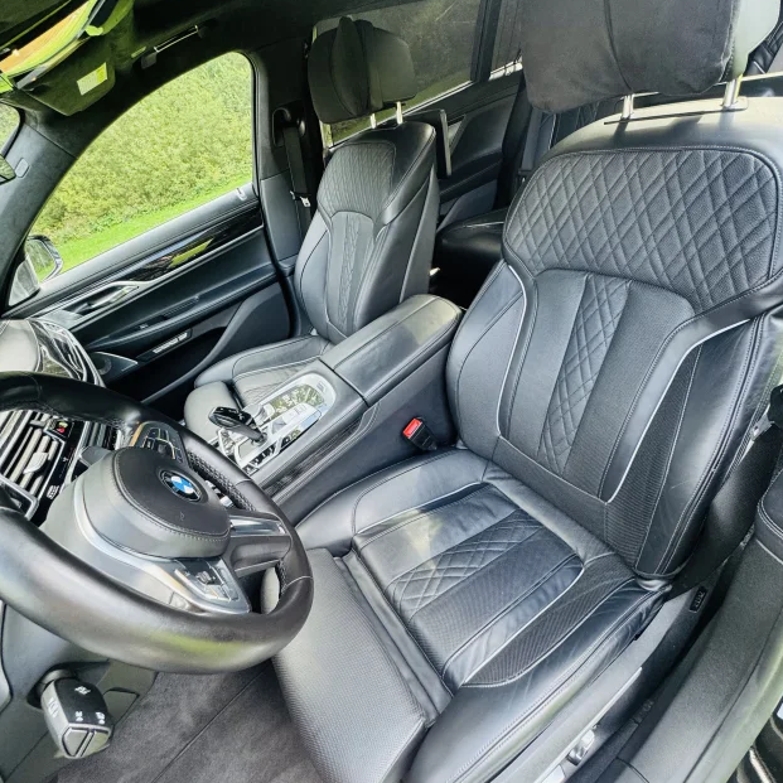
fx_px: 435
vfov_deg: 83.9
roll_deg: +21.9
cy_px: 378
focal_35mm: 17
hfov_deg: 83.9
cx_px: 402
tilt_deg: -34.1
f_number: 2.2
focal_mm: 2.22
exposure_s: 1/99
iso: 160
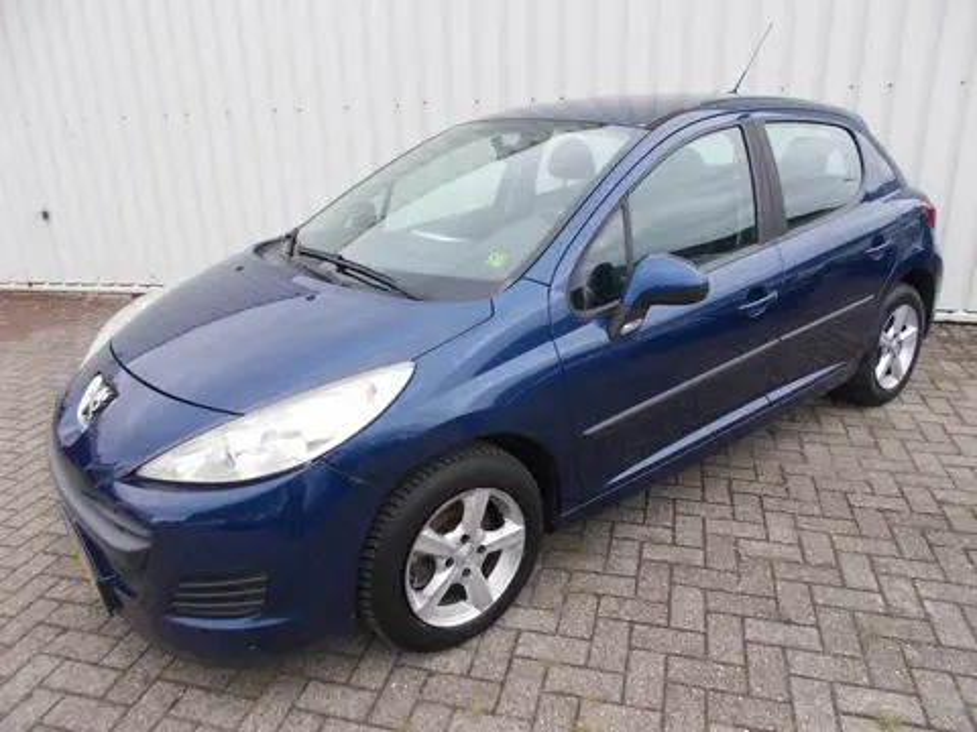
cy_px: 366
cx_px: 488
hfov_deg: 67.3
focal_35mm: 26
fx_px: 734
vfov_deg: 53.1
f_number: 3.2
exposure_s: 1/200
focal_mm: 4.6
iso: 80
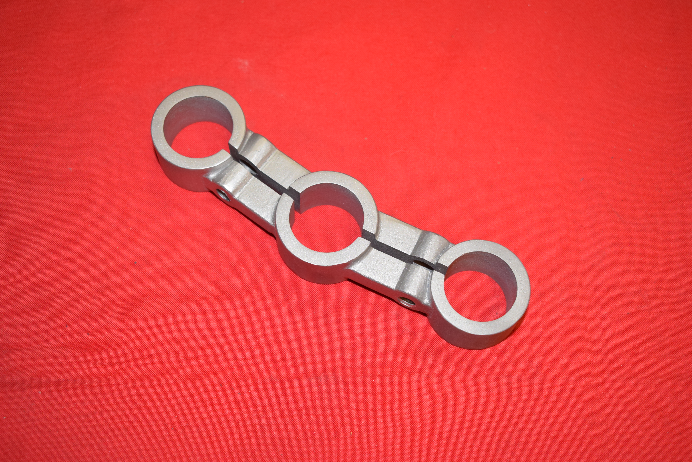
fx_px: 894
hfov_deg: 42.3
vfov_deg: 29.0
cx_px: 346
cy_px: 231
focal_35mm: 46
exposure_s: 1/125
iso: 800
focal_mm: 31
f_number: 5
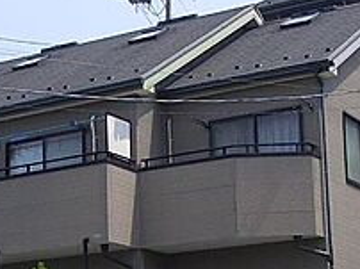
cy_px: 273
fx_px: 1153
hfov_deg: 17.7
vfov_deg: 13.1
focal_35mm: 111
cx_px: 118
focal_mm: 5.8
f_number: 4.3
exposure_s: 1/640
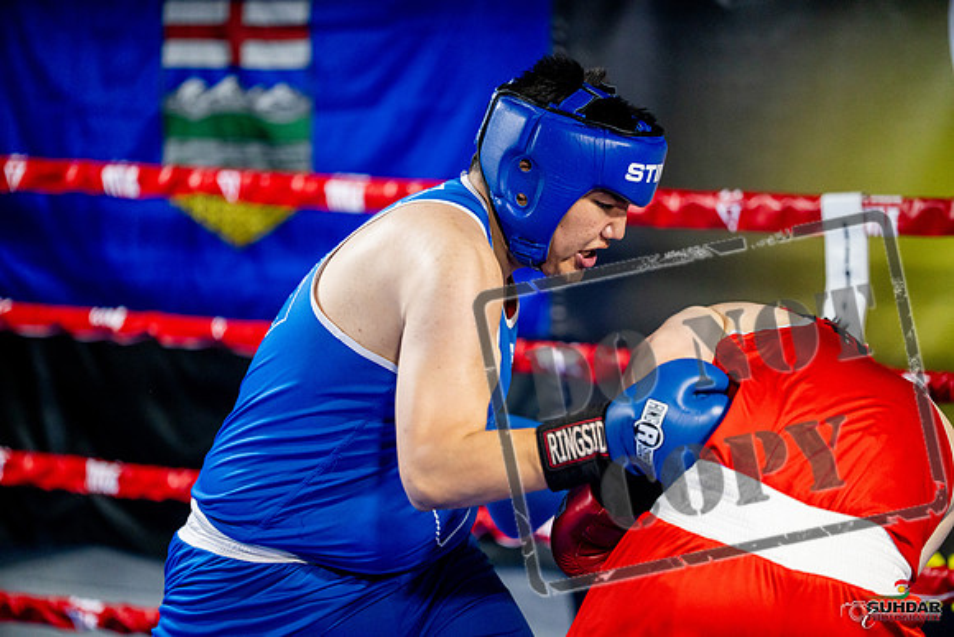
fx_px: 3578
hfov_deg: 15.2
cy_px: 318
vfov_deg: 10.2
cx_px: 477
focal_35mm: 135
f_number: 2
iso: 4000
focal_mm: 135
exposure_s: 1/1000
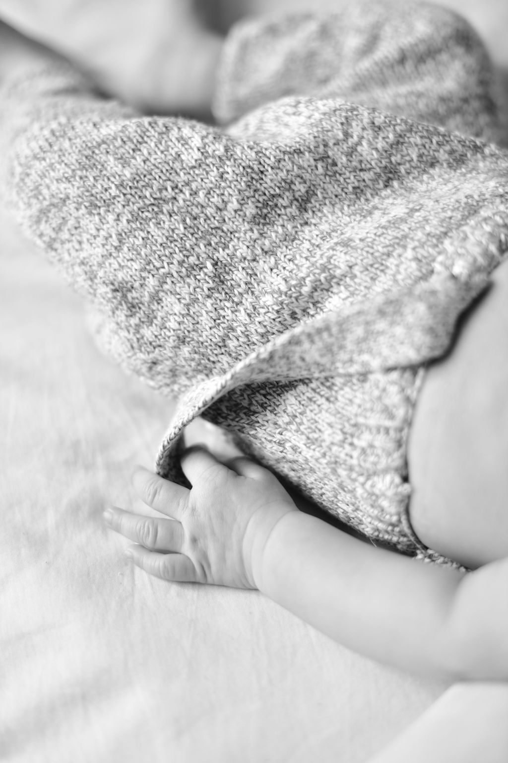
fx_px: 1058
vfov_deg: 39.6
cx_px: 254
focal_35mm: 50
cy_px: 382
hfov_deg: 27.0
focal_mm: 50
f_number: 2.2
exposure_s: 1/250
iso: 320
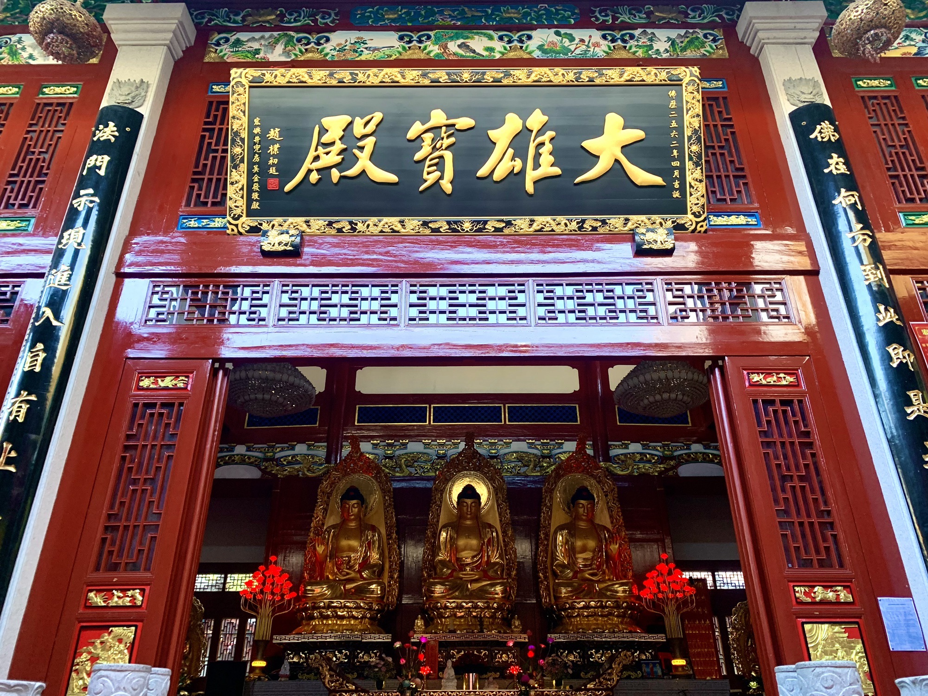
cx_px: 464
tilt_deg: +26.8
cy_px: 348
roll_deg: -2.2
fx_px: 697
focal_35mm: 26
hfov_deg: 67.3
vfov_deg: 53.1
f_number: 1.8
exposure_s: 1/60
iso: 100
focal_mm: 4.25
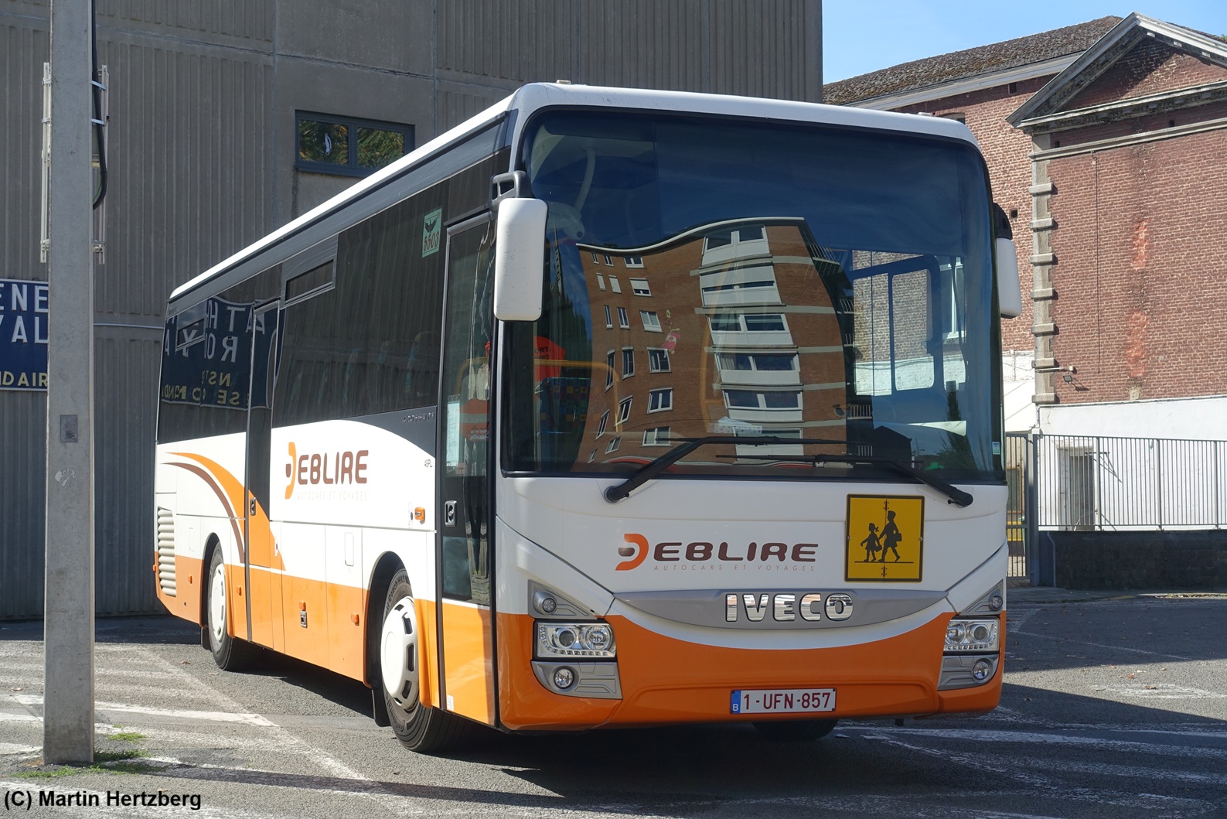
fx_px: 2045
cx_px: 614
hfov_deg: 33.4
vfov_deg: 22.6
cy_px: 410
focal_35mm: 60
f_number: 5.6
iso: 125
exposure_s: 1/320
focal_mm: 22
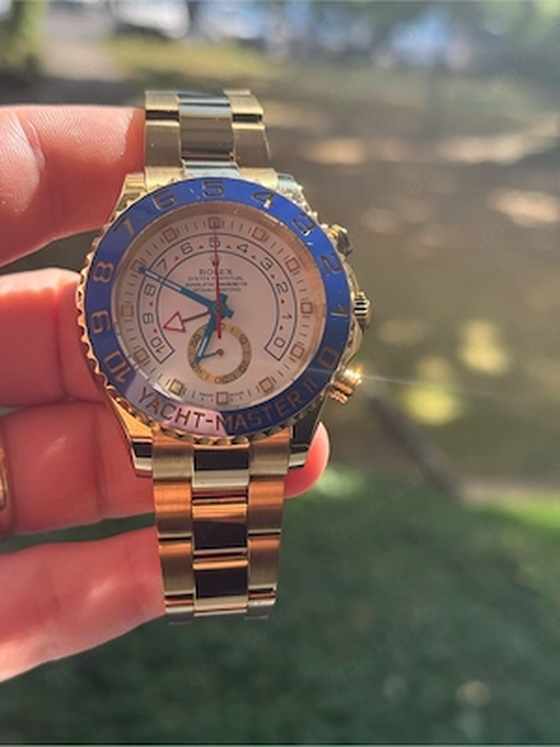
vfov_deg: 39.7
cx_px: 280
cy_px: 374
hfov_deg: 30.3
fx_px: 1035
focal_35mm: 48
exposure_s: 1/1167
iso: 100
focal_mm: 6.76
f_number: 1.78
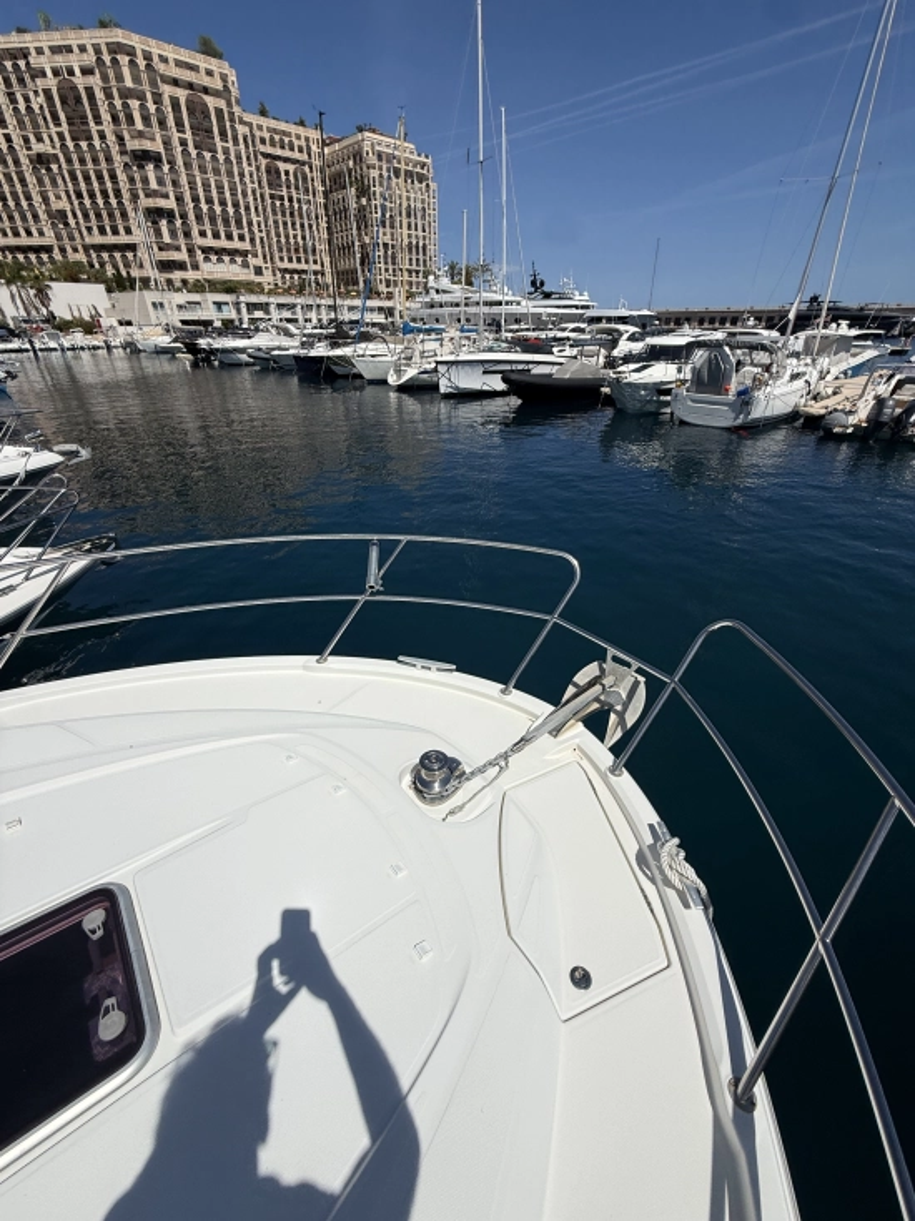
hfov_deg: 85.6
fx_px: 494
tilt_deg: -33.3
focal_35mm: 14
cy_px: 610
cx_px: 458
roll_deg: -1.2
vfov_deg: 102.1
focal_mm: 2.22
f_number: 2.2
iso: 40
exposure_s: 1/6173
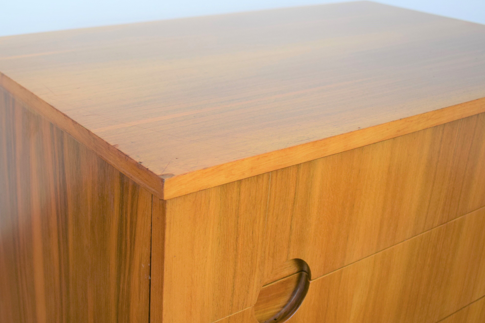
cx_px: 161
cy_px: 152
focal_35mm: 48
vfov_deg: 28.2
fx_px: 643
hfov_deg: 40.8
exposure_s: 1/60
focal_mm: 21
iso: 640
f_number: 4
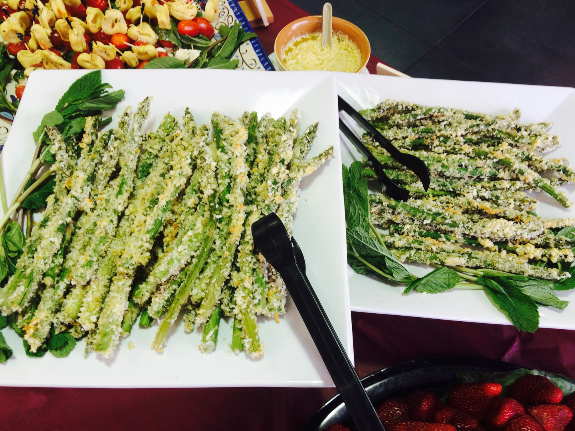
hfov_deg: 61.7
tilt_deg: -61.7
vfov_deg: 48.2
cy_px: 216
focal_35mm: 29
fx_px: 482
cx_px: 288
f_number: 2.2
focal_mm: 4.15
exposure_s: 1/60
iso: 40
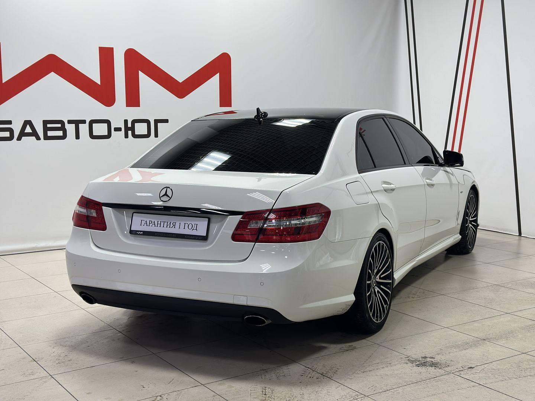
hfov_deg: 39.7
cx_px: 268
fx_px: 742
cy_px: 200
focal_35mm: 48
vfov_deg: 30.3
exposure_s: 1/100
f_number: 1.78
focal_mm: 6.86
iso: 64
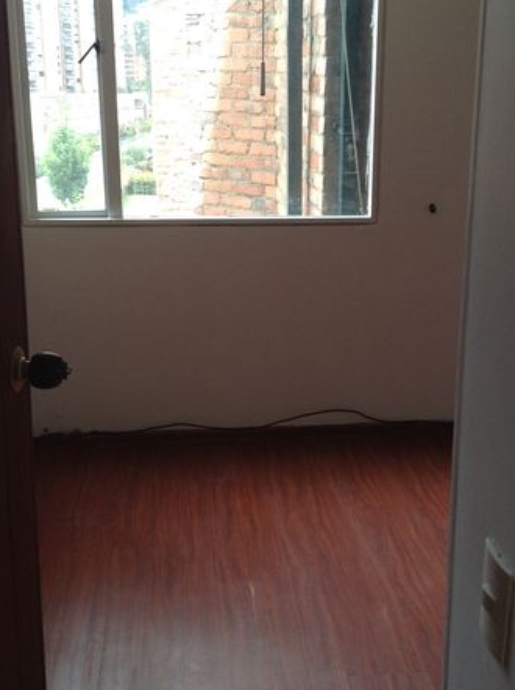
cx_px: 295
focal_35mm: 50
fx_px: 995
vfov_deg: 38.2
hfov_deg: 29.0
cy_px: 324
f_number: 2.4
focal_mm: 3.3
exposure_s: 1/100
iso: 32
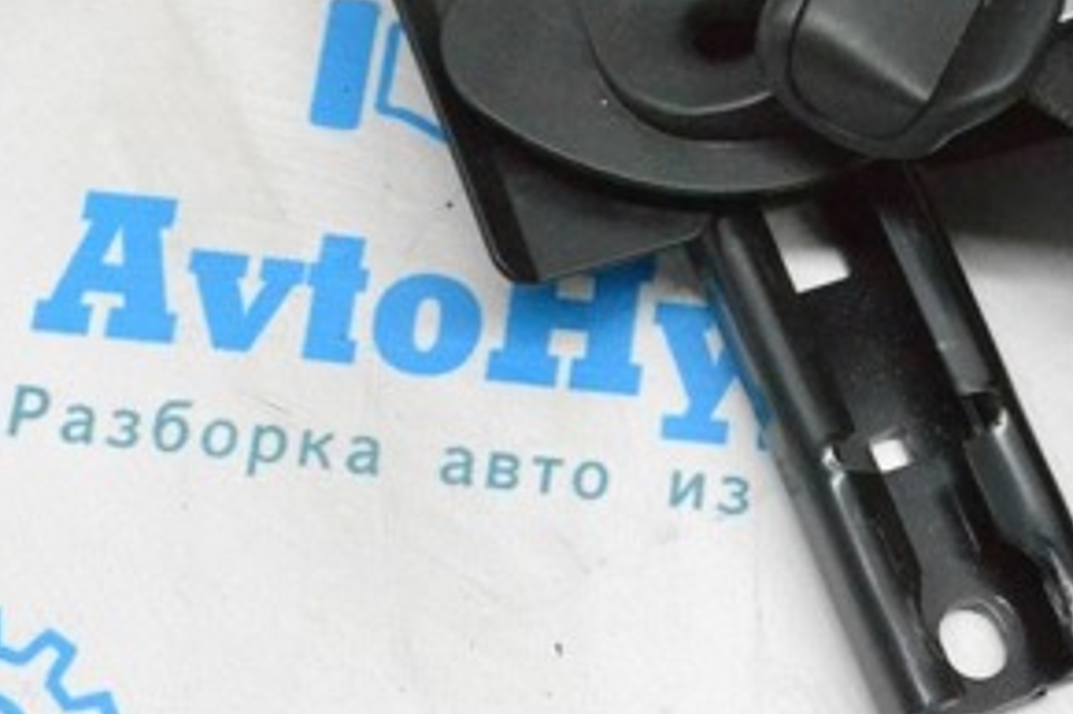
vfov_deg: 12.7
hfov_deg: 19.0
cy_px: -30
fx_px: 3157
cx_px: 903
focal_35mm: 106
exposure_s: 1/160
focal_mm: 32
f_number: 11
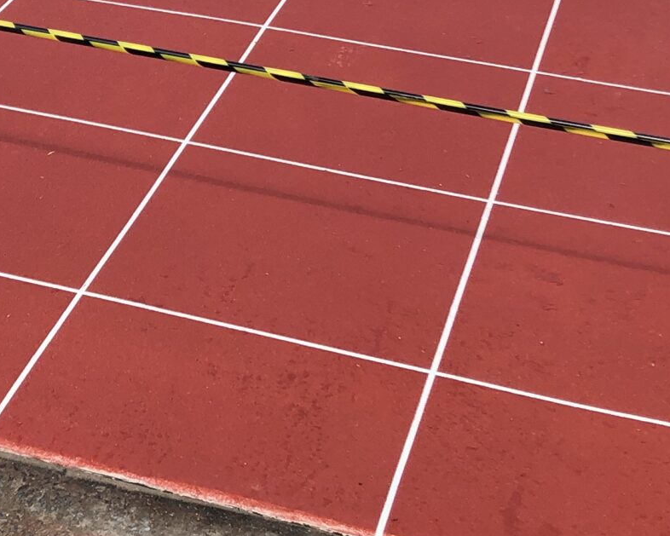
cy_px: -152
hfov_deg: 20.9
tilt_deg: -15.2
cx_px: 18
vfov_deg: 16.4
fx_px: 1765
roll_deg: -2.2
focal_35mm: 89
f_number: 1.8
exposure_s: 1/774
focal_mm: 4
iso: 20
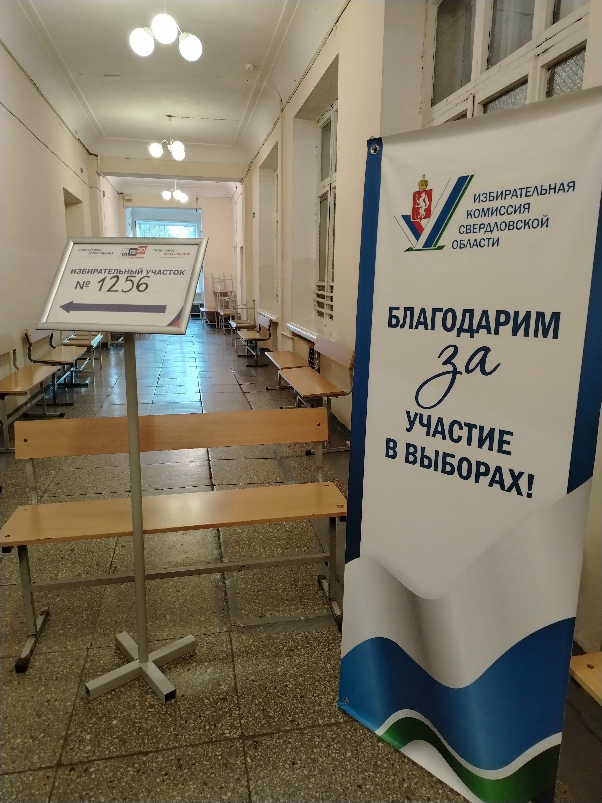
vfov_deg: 71.6
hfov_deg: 56.8
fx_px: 557
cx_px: 301
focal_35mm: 24
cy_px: 402
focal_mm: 5.25
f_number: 1.75
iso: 1409
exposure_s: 1/33.3
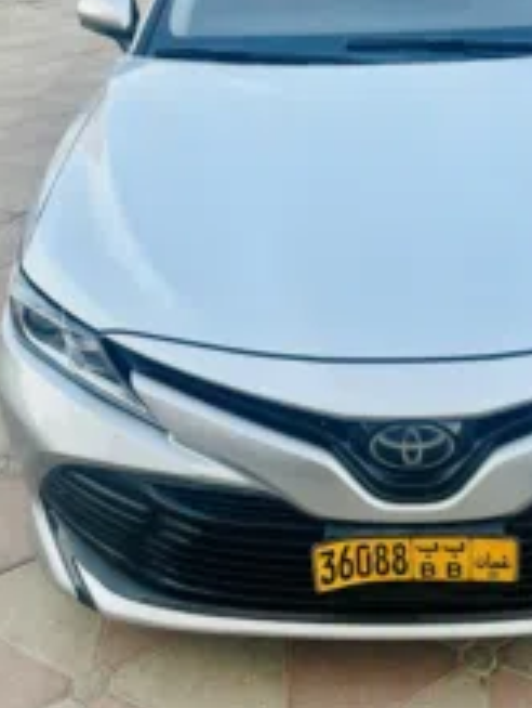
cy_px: 257
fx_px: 900
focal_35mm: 44
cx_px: 380
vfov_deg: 42.5
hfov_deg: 32.5
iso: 80
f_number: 1.78
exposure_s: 1/256
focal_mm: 6.86
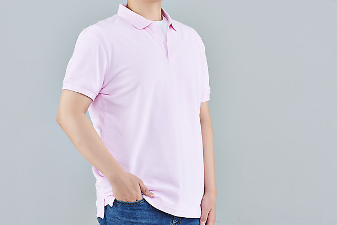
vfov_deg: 11.0
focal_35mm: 125
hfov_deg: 16.4
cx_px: 168
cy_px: 112
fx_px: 1171
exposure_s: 1/125
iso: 100
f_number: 18
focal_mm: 125
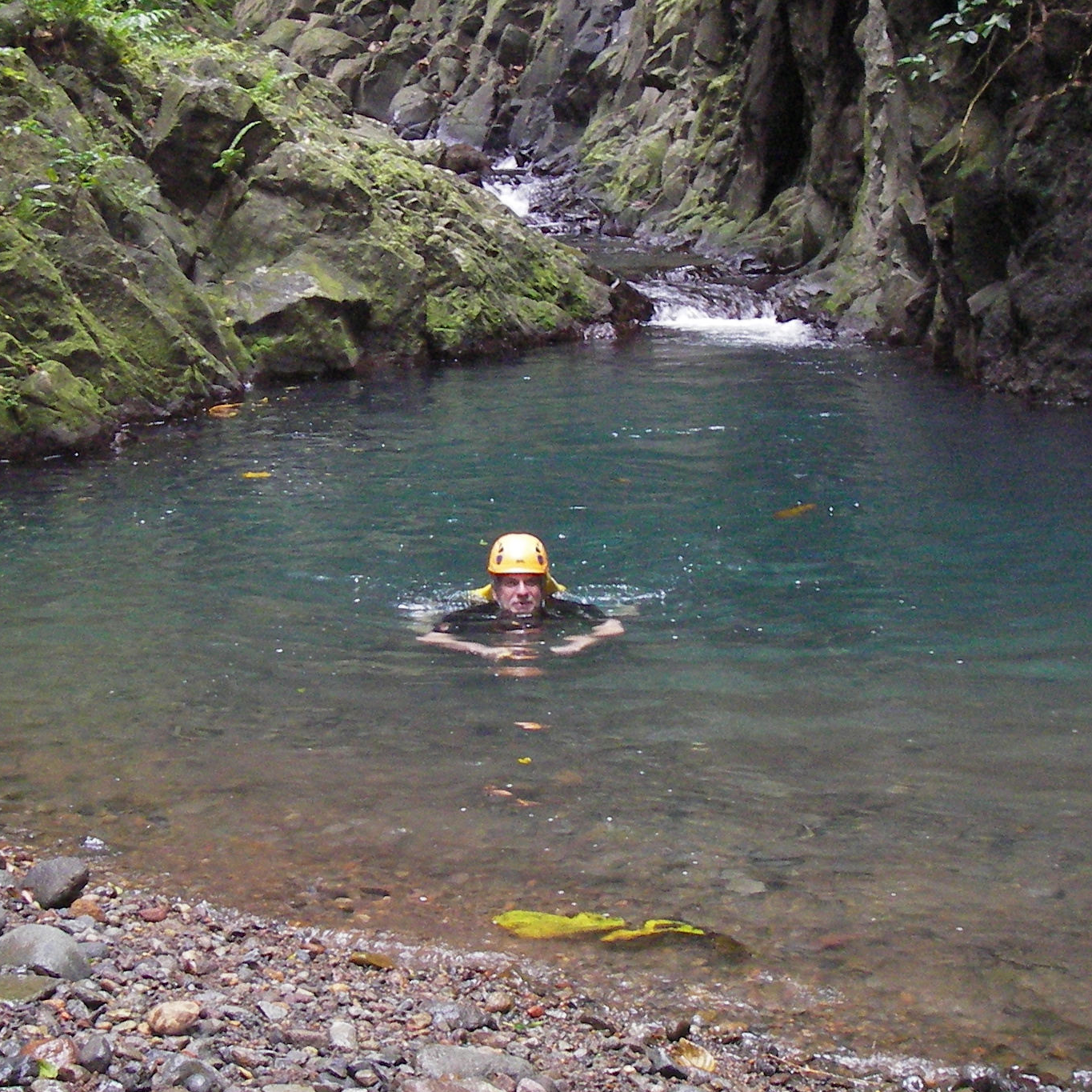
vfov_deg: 27.1
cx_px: 469
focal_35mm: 63
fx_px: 2248
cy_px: 326
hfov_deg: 27.3
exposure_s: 1/30
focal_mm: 6.3
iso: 200
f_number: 3.3
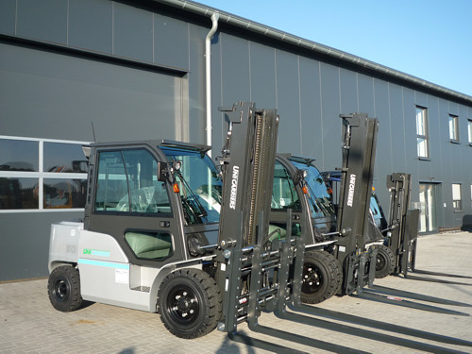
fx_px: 532
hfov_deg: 47.9
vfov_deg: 36.8
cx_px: 236
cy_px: 177
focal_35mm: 39
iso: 100
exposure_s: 1/320
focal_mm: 6.8
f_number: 4
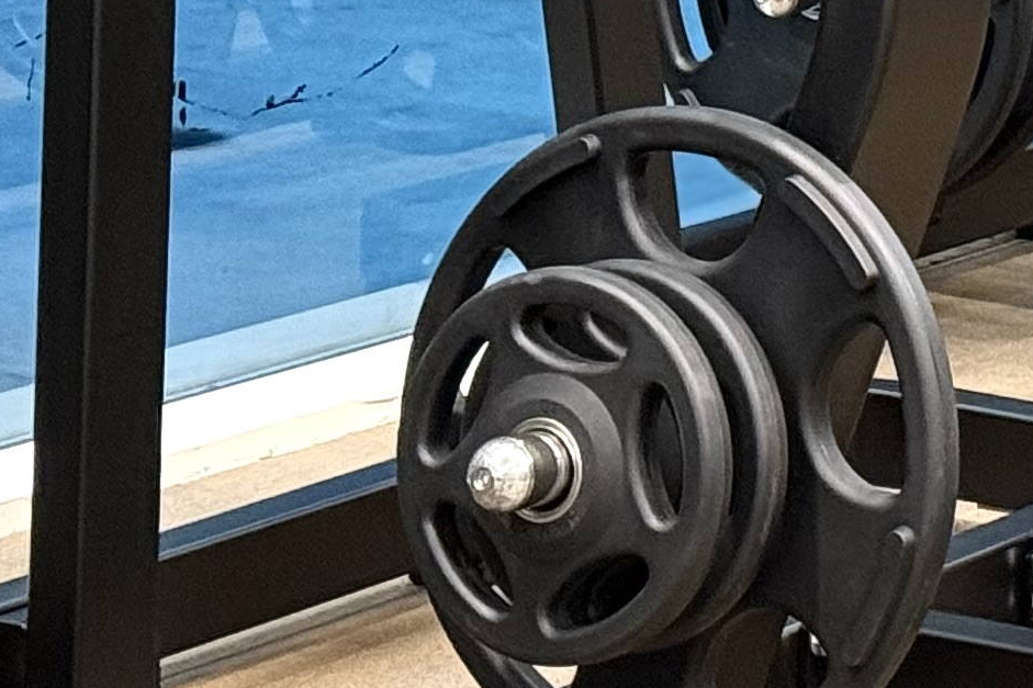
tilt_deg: -4.2
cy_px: -688
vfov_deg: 6.2
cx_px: 1909
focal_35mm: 214
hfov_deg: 9.2
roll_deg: -1.8
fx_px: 6139
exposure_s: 1/40
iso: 320
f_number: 1.78
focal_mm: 6.76
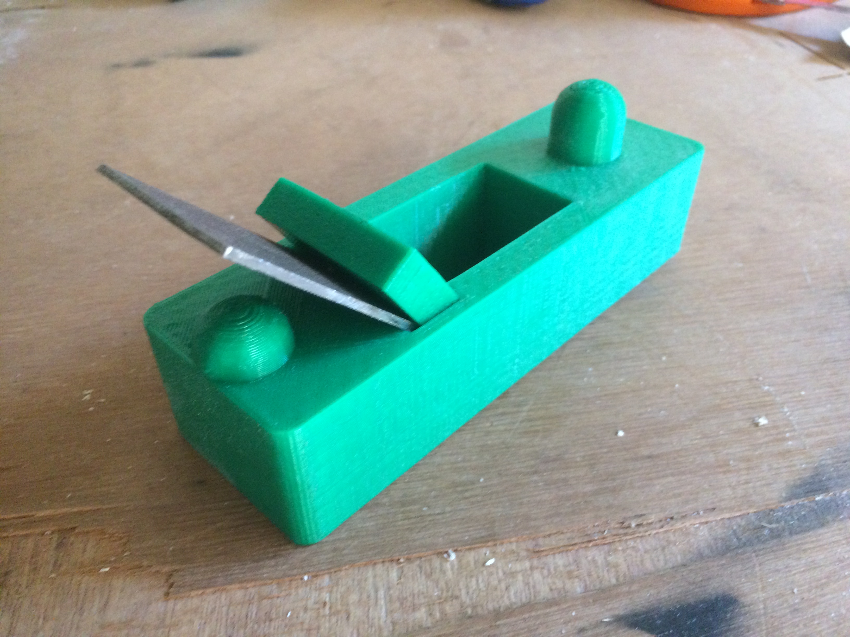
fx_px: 712
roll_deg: -4.1
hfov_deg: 61.7
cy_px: 318
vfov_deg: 48.2
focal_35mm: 29
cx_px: 425
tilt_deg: -38.6
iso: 320
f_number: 2.2
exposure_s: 1/33
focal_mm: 4.15
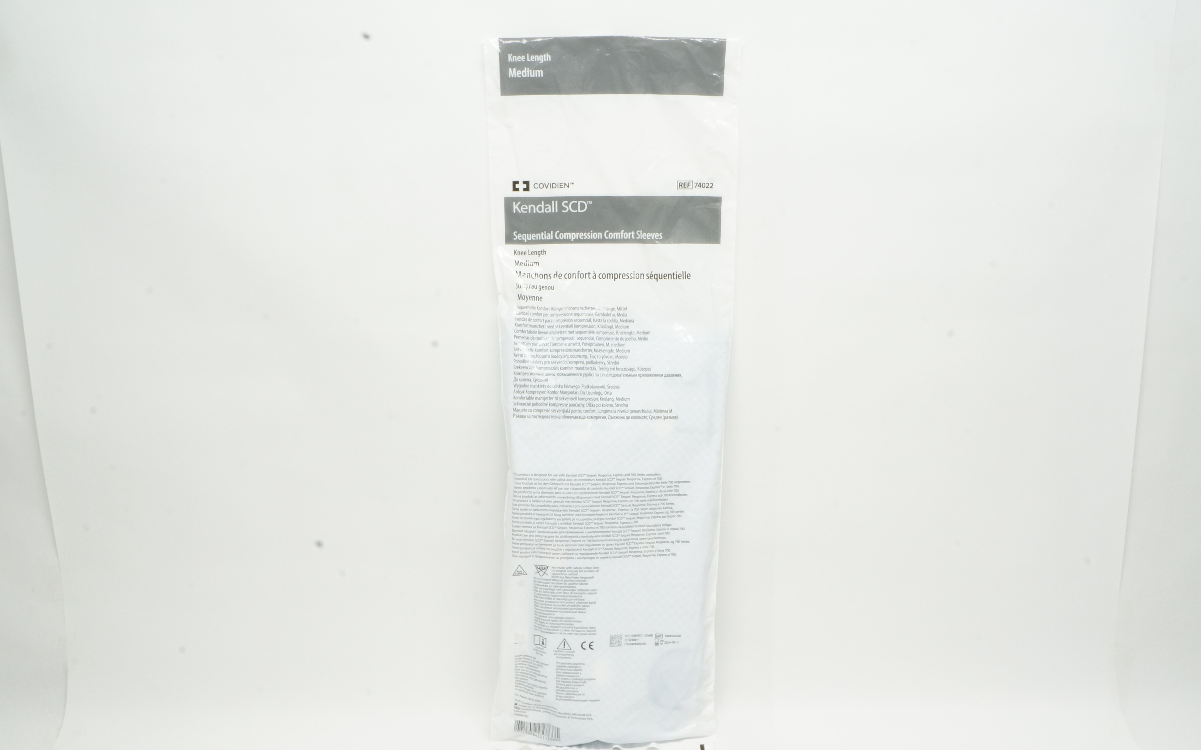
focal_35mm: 37
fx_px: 1196
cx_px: 594
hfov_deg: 53.3
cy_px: 388
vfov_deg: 34.9
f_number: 25
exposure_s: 1/6
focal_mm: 23
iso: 800
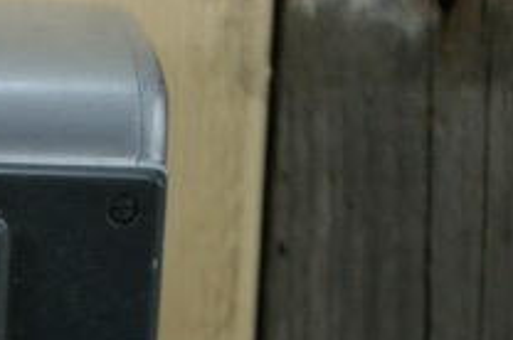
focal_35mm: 231
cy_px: 517
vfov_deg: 5.9
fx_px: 3287
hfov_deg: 8.7
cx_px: -269
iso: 800
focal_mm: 50
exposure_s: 1/125
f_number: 5.6
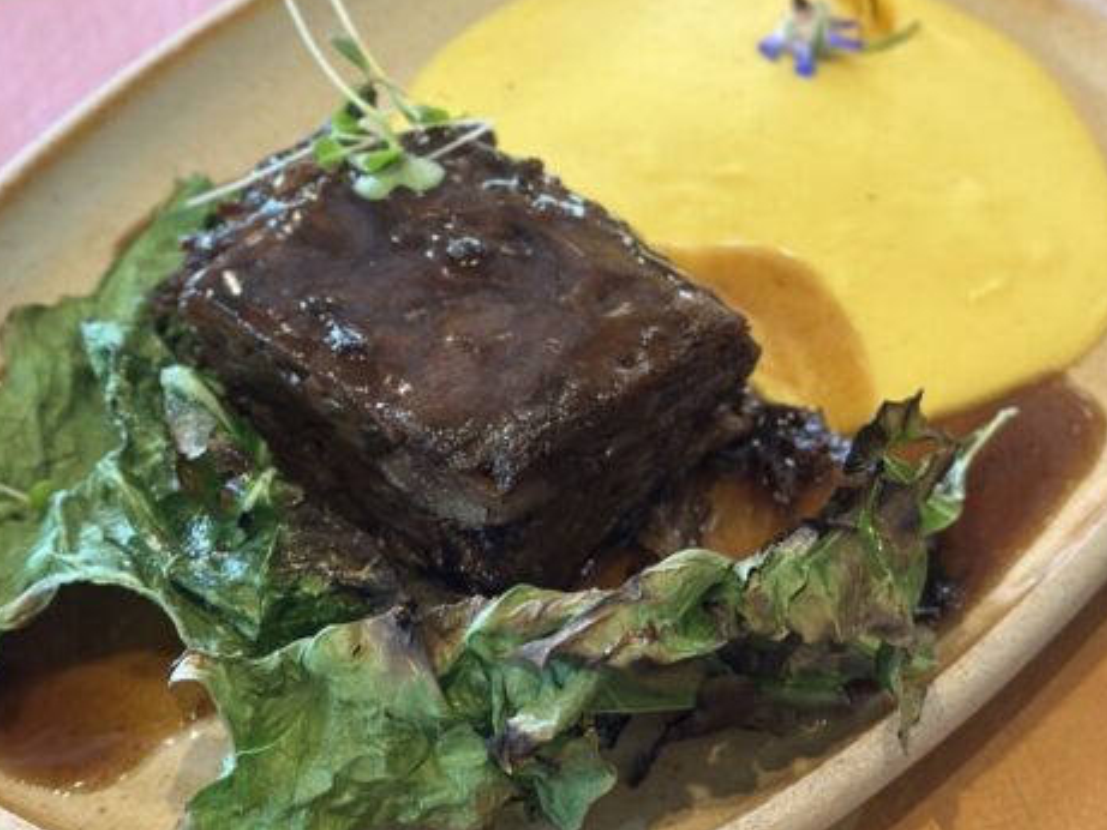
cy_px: 422
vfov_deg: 29.1
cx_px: 562
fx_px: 1599
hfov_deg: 38.2
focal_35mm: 50
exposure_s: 1/40
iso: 320
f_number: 1.78
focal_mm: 6.86
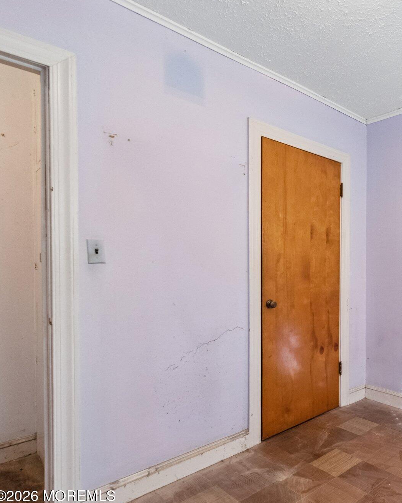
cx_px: 386
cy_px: 258
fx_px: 327
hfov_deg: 52.5
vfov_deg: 75.0
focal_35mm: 22
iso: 2000
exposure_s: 1/40
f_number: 7.1
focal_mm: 15
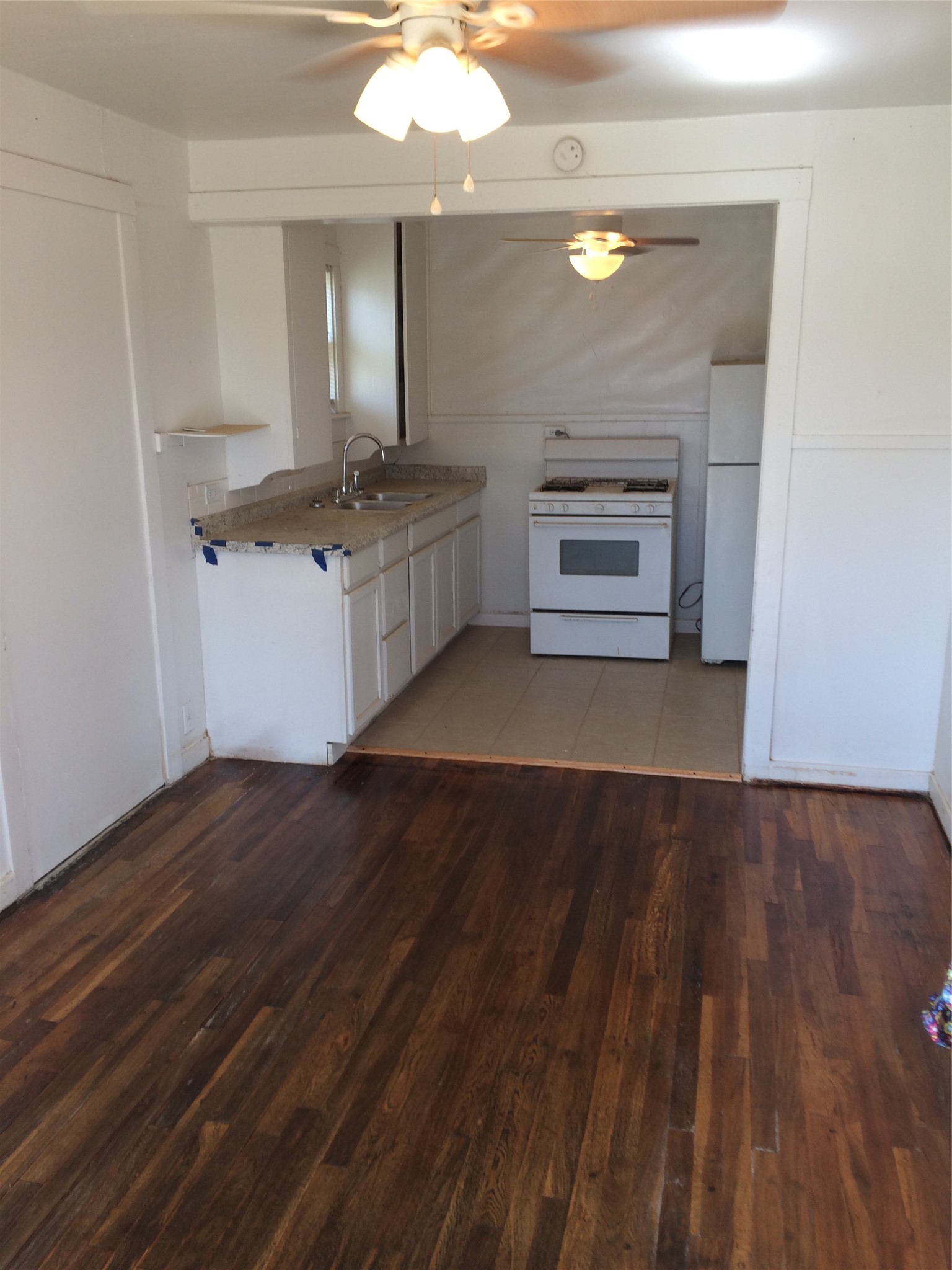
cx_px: 476
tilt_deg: -16.8
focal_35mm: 29
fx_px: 1063
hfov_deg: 48.2
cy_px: 635
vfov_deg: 61.7
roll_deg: +1.9
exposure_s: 1/60
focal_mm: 4.15
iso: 40
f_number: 2.2
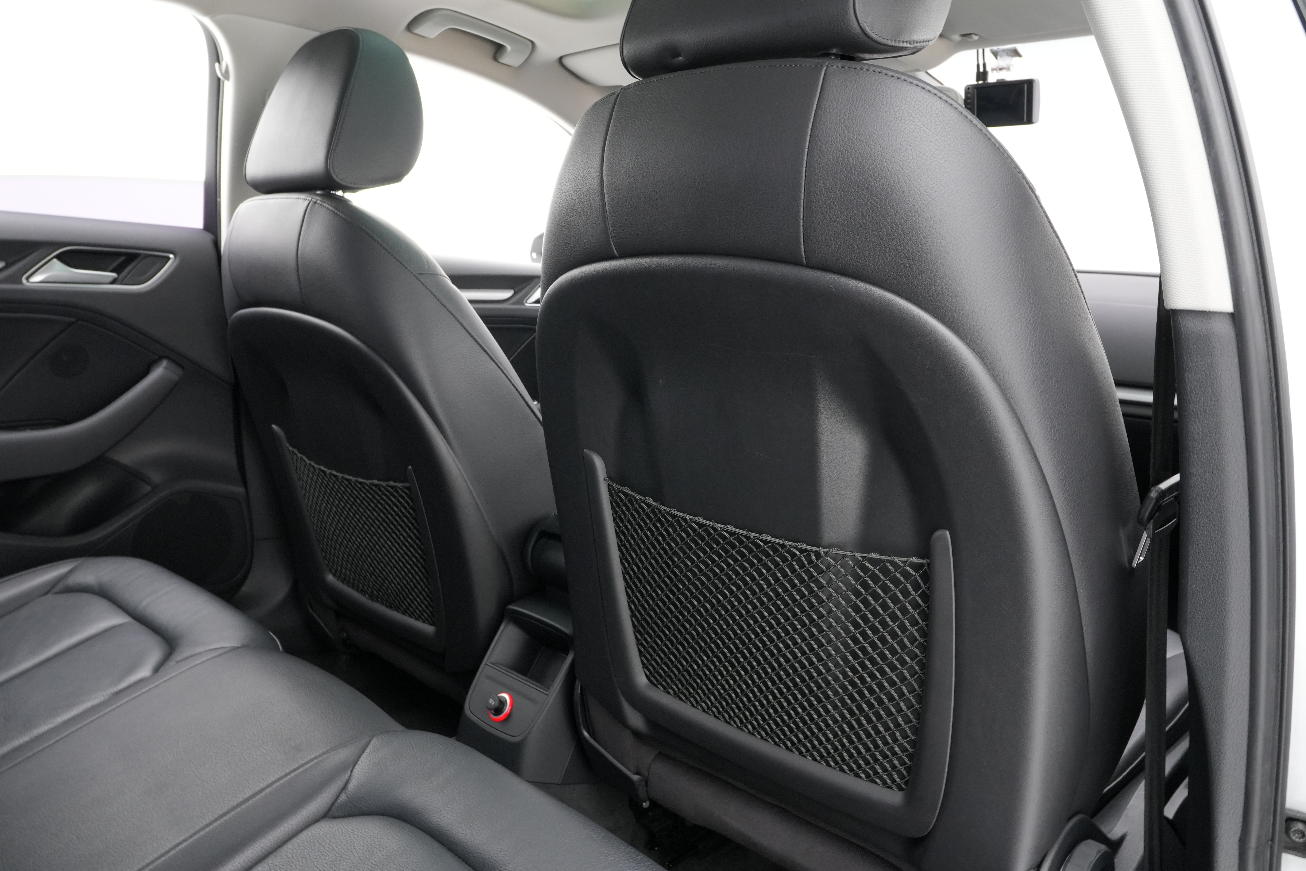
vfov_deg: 47.9
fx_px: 979
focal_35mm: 27
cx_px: 653
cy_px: 436
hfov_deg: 67.4
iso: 1000
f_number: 8
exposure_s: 1/25
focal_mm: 18
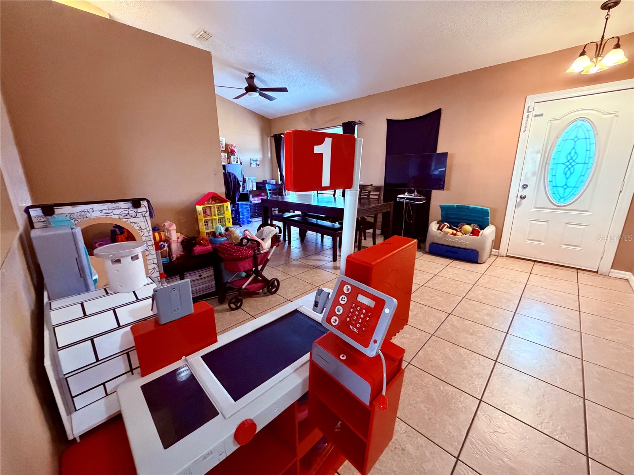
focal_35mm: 14
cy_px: 238
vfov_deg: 85.7
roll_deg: +0.9
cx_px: 317
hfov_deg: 102.1
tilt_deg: -14.8
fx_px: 256
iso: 1000
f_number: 2.2
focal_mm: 2.22
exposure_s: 1/60
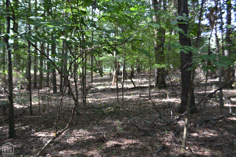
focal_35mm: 36
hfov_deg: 53.1
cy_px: 78
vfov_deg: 36.9
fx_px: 236
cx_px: 118
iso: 400
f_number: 4
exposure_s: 1/50
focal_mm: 24
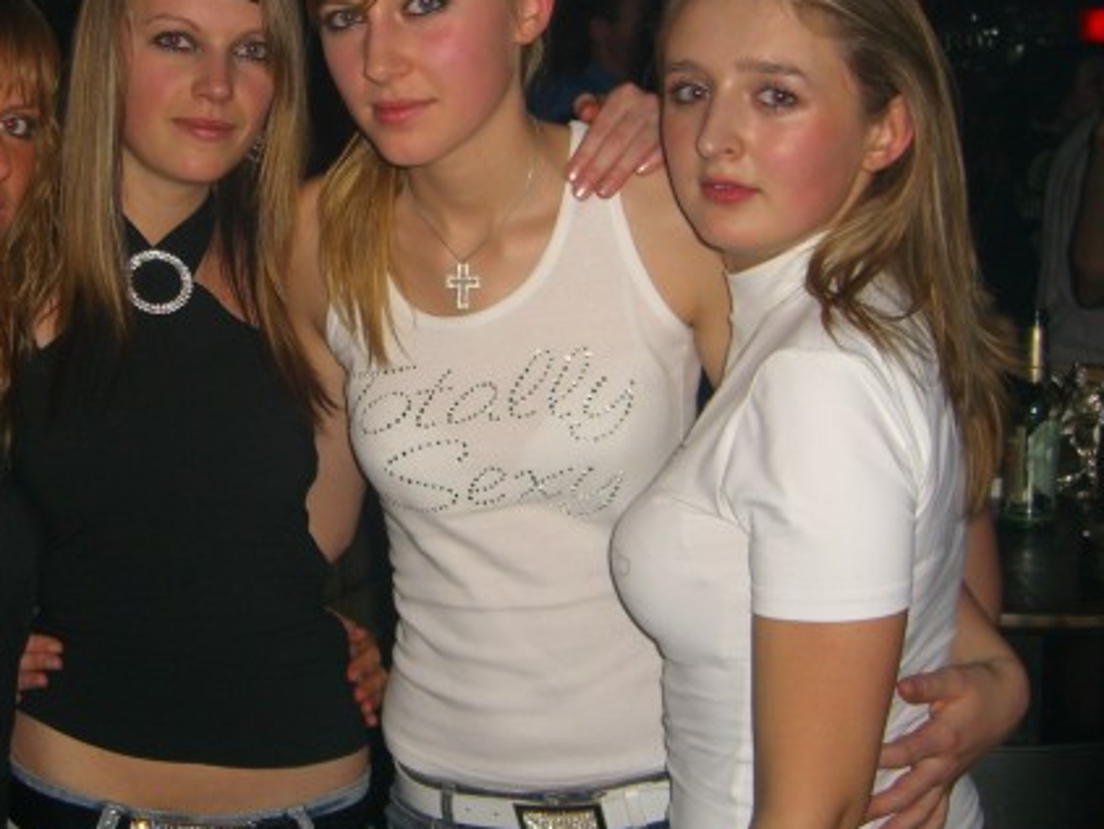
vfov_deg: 26.9
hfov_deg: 35.0
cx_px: 327
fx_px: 1723
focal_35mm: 54
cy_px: 285
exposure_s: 1/60
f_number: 2.8
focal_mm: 7.9
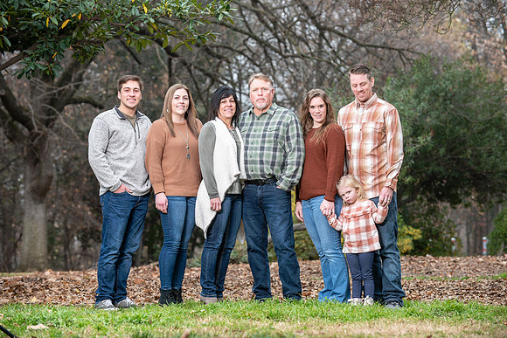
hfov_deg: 18.6
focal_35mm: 110
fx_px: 1549
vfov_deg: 12.5
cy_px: 169
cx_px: 254
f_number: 4
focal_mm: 110
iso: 200
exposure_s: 1/125
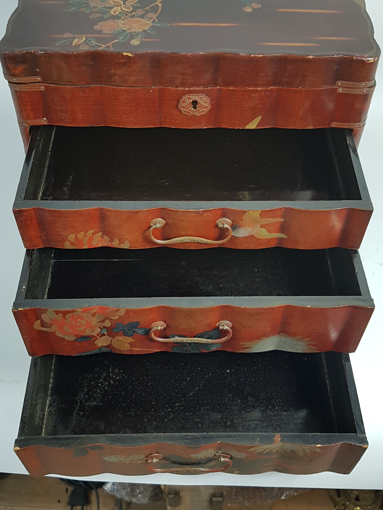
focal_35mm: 26
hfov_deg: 53.1
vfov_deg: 67.3
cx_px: 192
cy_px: 255
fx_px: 384
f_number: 1.7
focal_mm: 4.2
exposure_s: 1/50
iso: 100
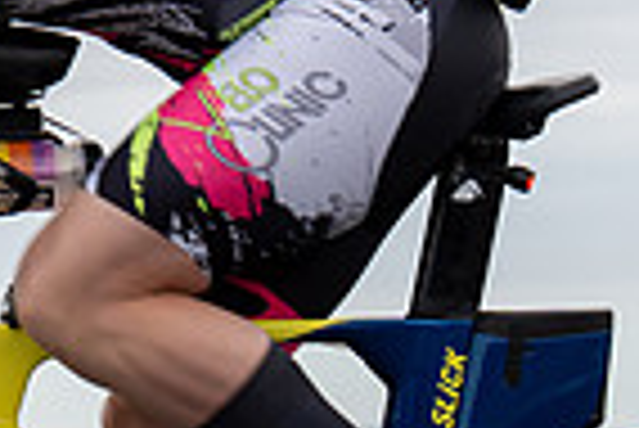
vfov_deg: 2.3
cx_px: -282
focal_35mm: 598
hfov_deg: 3.4
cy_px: 469
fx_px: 10625
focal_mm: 101
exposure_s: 1/160
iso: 125
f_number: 7.1
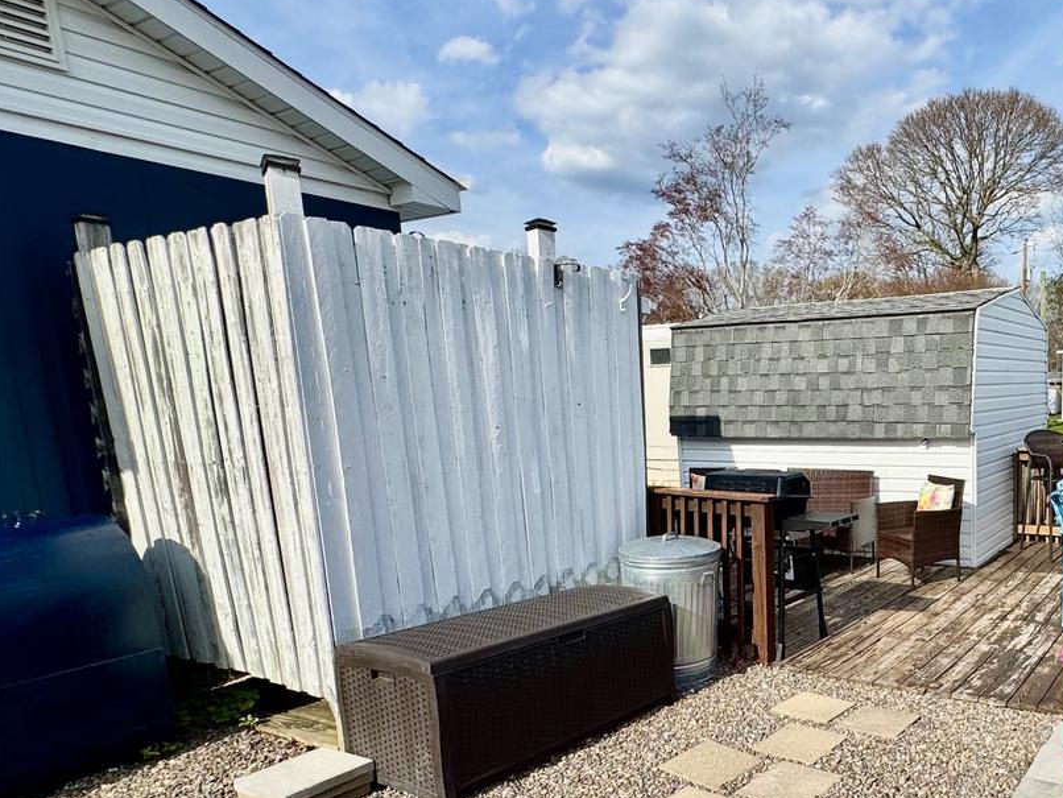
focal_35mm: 25
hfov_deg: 62.2
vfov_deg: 53.9
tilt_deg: -9.4
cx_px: 882
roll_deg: +1.4
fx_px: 768
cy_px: 525
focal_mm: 2.22
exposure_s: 1/2342
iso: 50
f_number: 2.2
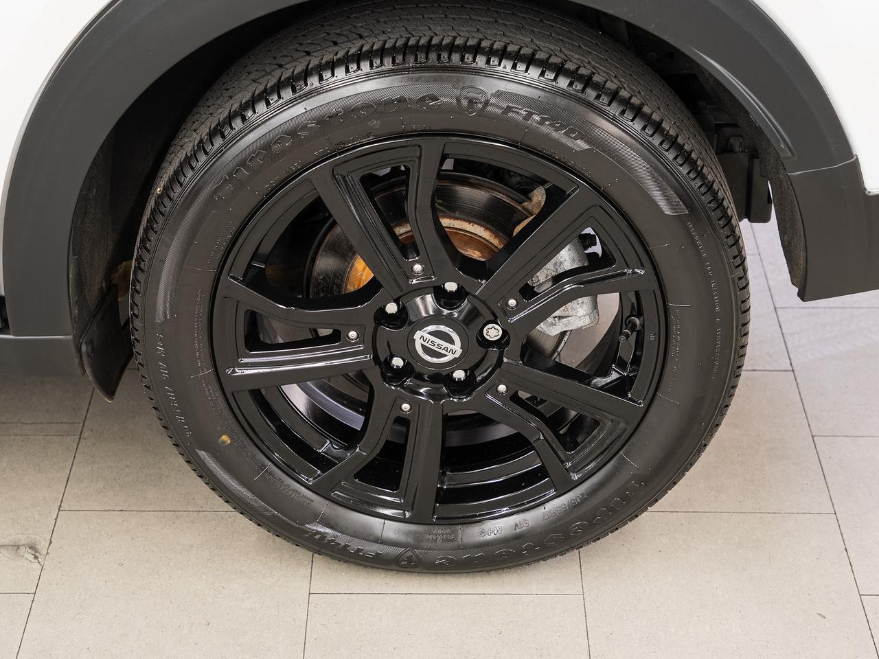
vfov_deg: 20.7
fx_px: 1801
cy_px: 320
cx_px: 437
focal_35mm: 71
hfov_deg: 27.4
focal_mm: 58.7
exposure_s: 1/2
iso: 100
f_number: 5.6
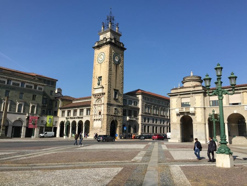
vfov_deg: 48.2
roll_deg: -1.8
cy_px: 93
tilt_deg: +9.2
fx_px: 207
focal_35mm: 29
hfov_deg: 61.7
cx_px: 124
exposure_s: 1/2475
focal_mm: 4.15
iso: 32
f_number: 2.2
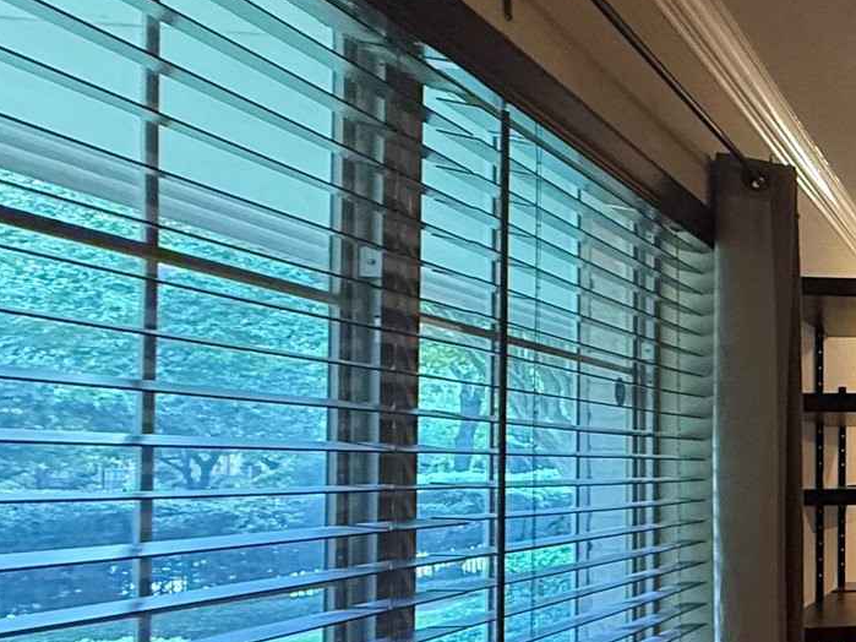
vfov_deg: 34.6
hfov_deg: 30.3
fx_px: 1014
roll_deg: +0.8
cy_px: 455
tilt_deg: +1.3
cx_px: 1230
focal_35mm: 41
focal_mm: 2.22
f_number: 2.2
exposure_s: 1/60
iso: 500
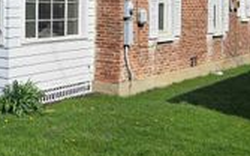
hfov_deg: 27.9
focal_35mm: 73
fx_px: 497
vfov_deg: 17.4
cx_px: 67
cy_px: 1
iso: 25
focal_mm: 5.4
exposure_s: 1/2828
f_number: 1.8
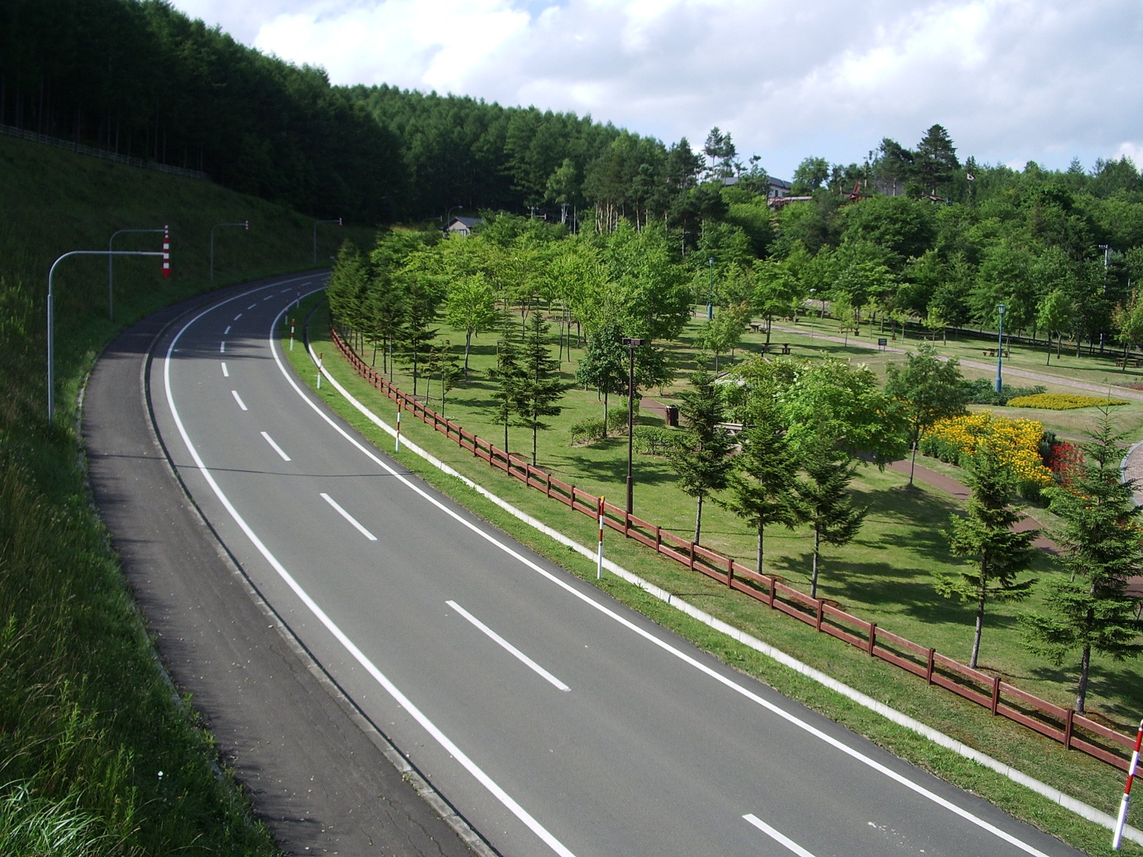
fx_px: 1156
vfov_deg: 40.7
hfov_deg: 52.6
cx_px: 572
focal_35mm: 35
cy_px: 428
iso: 50
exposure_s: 1/320
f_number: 4.3
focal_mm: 5.8
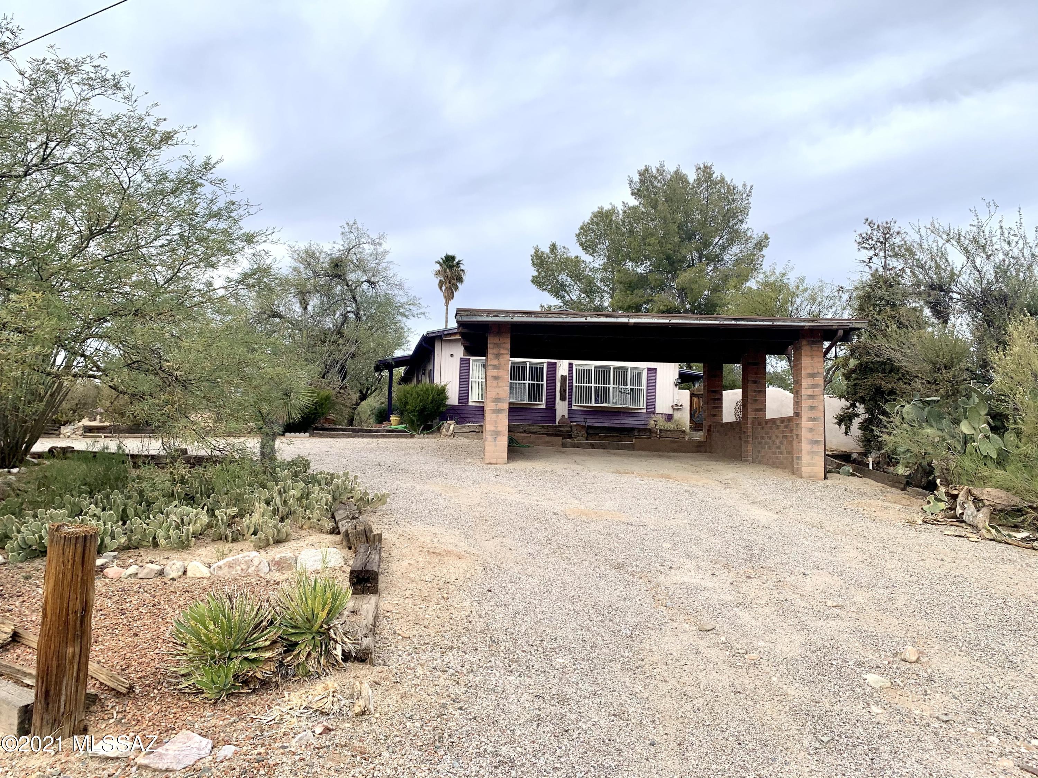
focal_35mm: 26
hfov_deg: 67.3
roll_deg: -0.9
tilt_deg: +3.1
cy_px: 389
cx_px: 519
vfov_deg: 53.1
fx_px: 780
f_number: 1.8
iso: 25
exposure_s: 1/2364
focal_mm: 4.25
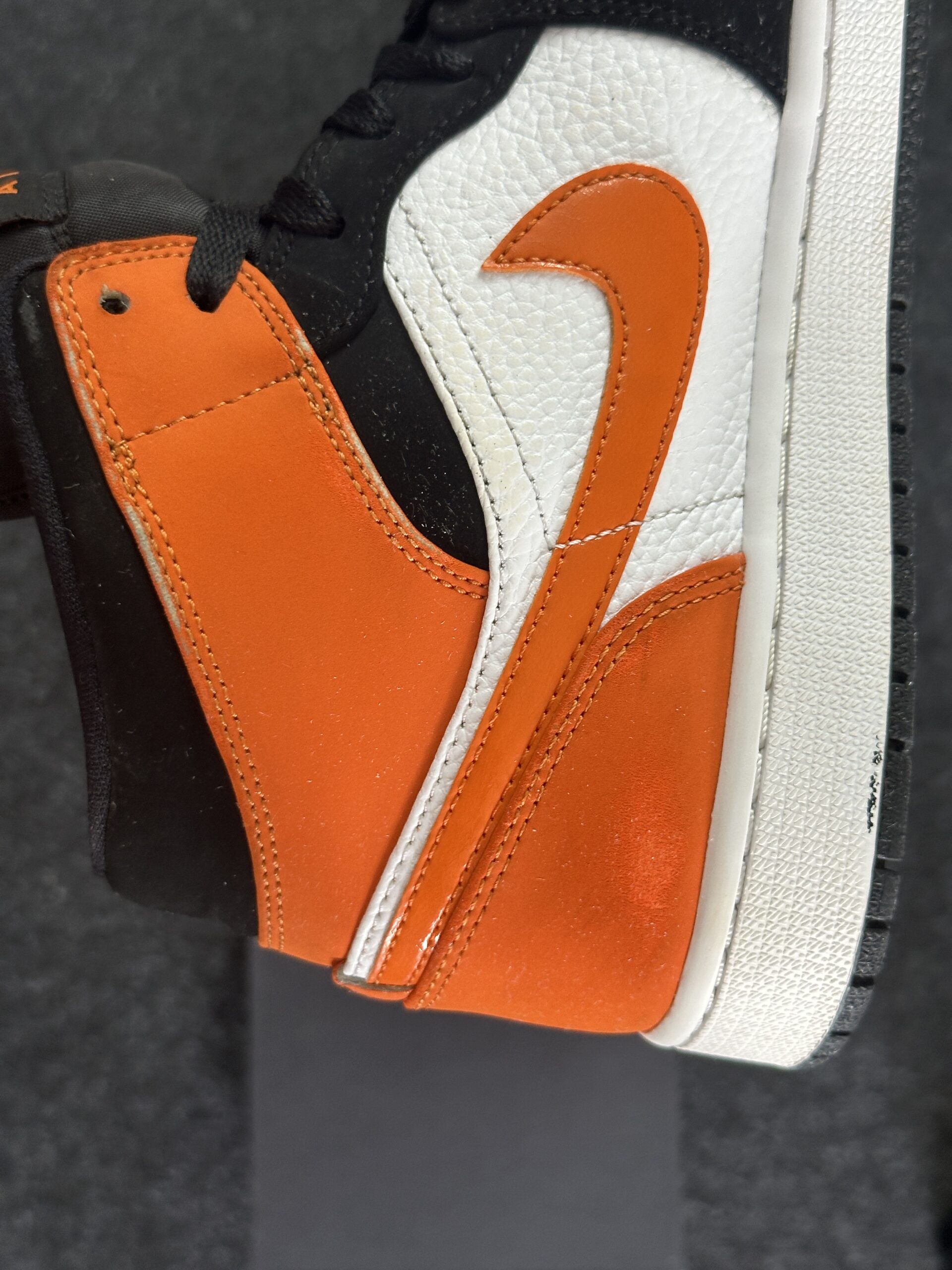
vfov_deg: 39.7
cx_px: 476
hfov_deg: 30.3
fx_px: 1760
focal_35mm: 48
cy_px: 635
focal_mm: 6.86
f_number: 1.78
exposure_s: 1/50
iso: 125
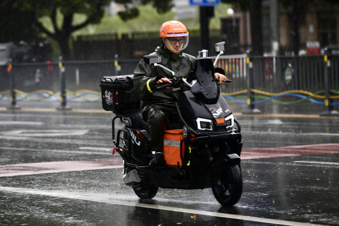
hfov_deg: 10.3
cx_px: 170
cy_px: 113
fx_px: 1883
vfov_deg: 6.9
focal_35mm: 200
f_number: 5
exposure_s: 1/320
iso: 200
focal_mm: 200
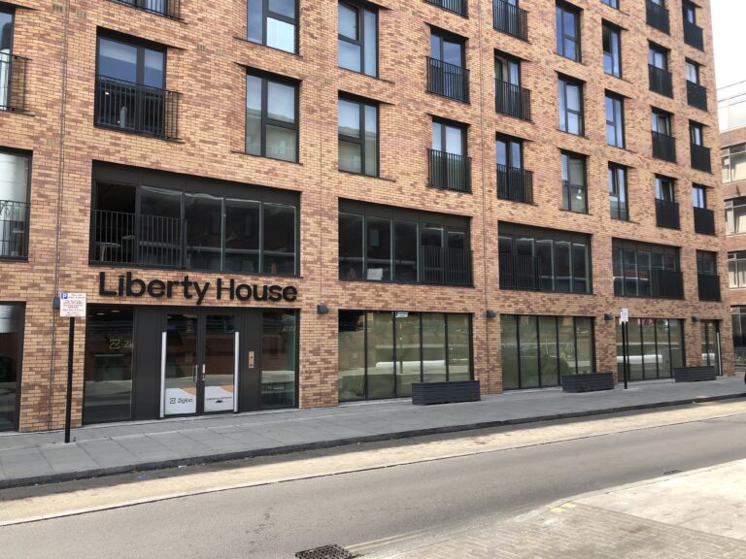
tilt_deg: +5.3
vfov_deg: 49.7
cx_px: 373
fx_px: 603
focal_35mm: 28
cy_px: 280
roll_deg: +0.2
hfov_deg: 63.4
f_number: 1.8
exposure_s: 1/466
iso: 20
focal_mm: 4
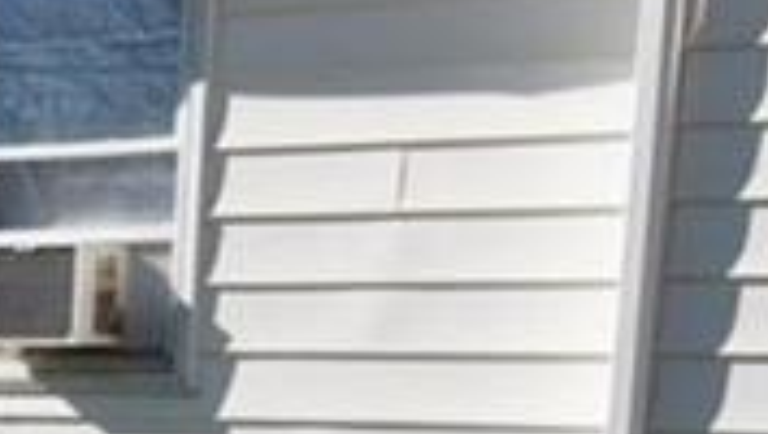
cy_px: 727
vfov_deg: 7.3
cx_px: -1072
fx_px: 3323
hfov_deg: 11.1
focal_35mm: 163
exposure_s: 1/320
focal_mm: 18
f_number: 9
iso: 200
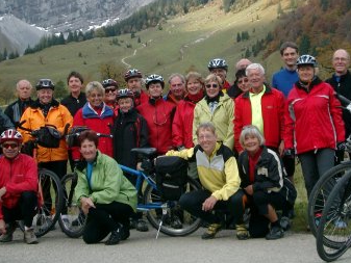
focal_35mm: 83
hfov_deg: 23.5
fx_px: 842
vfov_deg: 17.7
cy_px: 67
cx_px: 205
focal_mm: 10.2
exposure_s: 1/320
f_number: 3
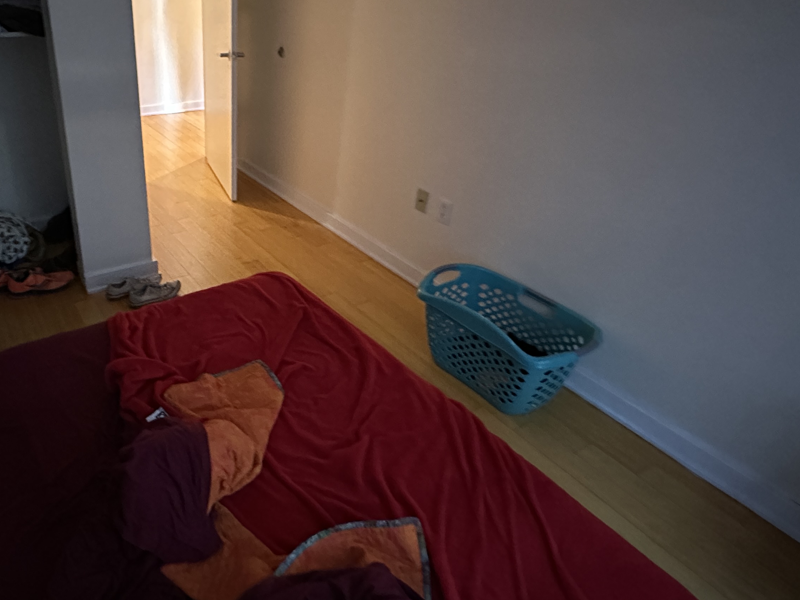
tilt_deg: -26.8
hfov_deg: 67.8
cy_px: 251
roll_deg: -1.8
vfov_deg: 54.6
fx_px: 578
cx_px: 276
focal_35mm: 25
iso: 1250
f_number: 2.2
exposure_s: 1/30
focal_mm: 2.22
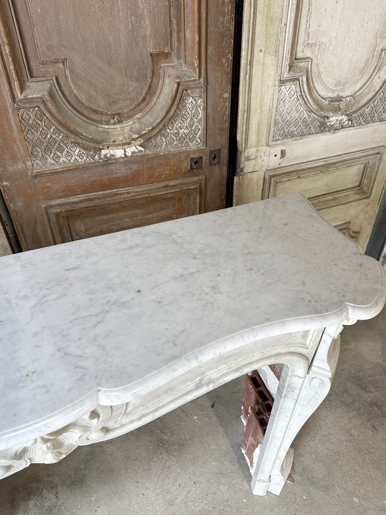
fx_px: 372
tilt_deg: -42.1
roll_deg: -2.8
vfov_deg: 69.4
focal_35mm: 25
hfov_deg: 54.9
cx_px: 194
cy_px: 263
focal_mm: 6.86
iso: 100
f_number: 1.78
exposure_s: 1/100
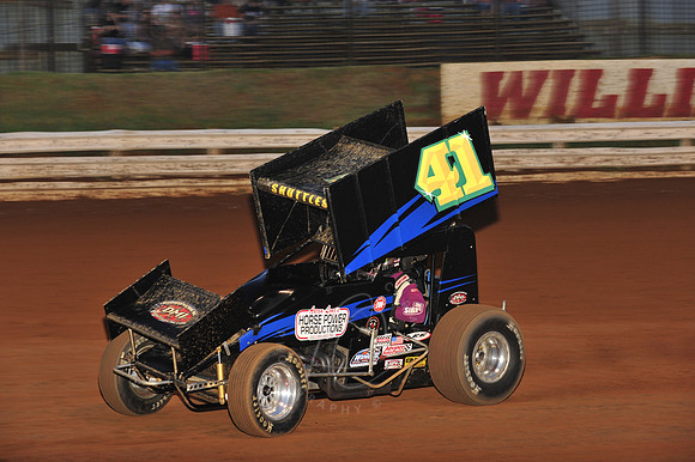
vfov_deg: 12.2
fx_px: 2161
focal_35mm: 112
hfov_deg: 18.3
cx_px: 348
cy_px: 231
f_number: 6.3
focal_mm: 112
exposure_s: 1/320
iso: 800
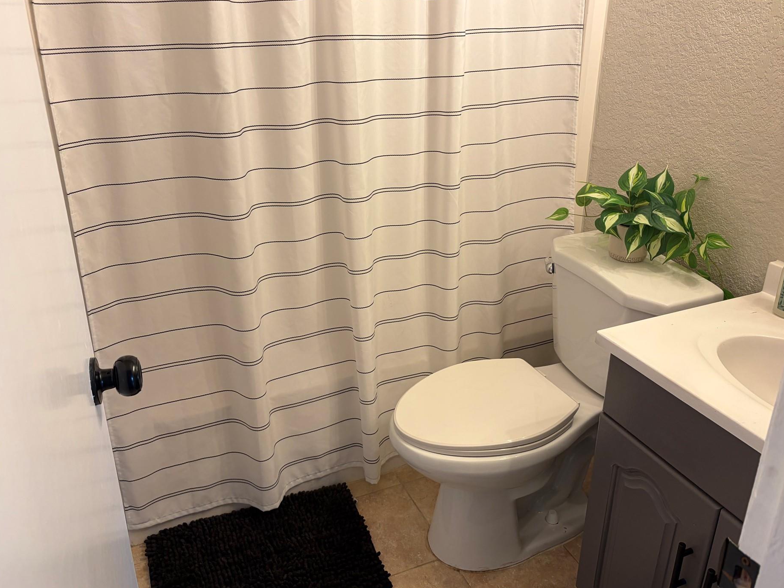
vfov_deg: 48.2
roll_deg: +1.4
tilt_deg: -22.6
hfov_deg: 61.6
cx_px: 373
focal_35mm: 29
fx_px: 657
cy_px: 270
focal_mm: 5.96
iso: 100
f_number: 1.6
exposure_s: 1/60
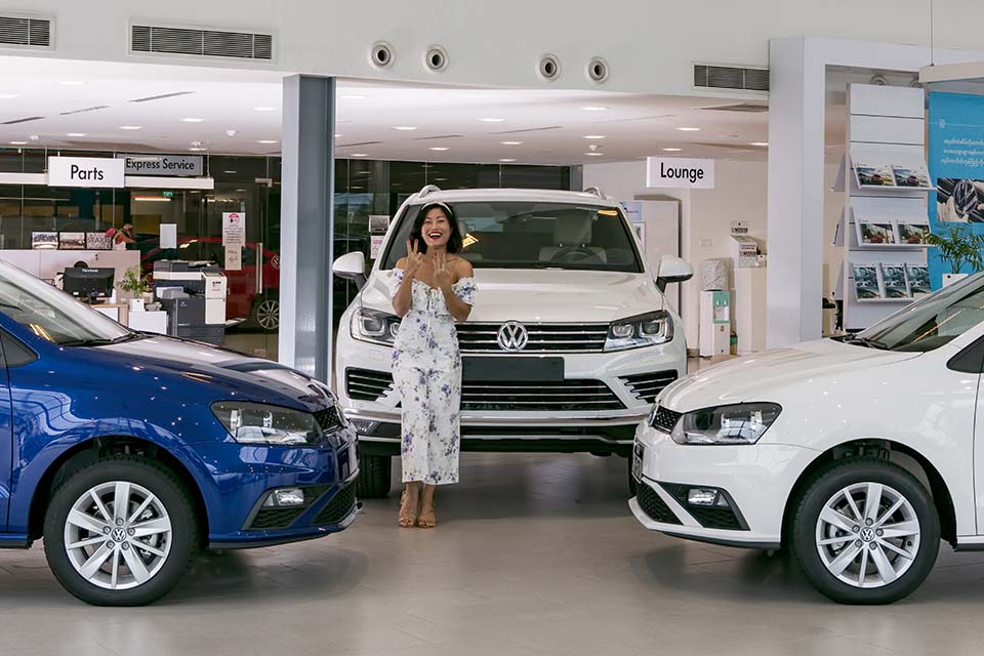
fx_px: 1257
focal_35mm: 46
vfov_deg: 29.2
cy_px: 328
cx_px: 492
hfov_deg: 42.7
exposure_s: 1/250
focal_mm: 46
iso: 2000
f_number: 9
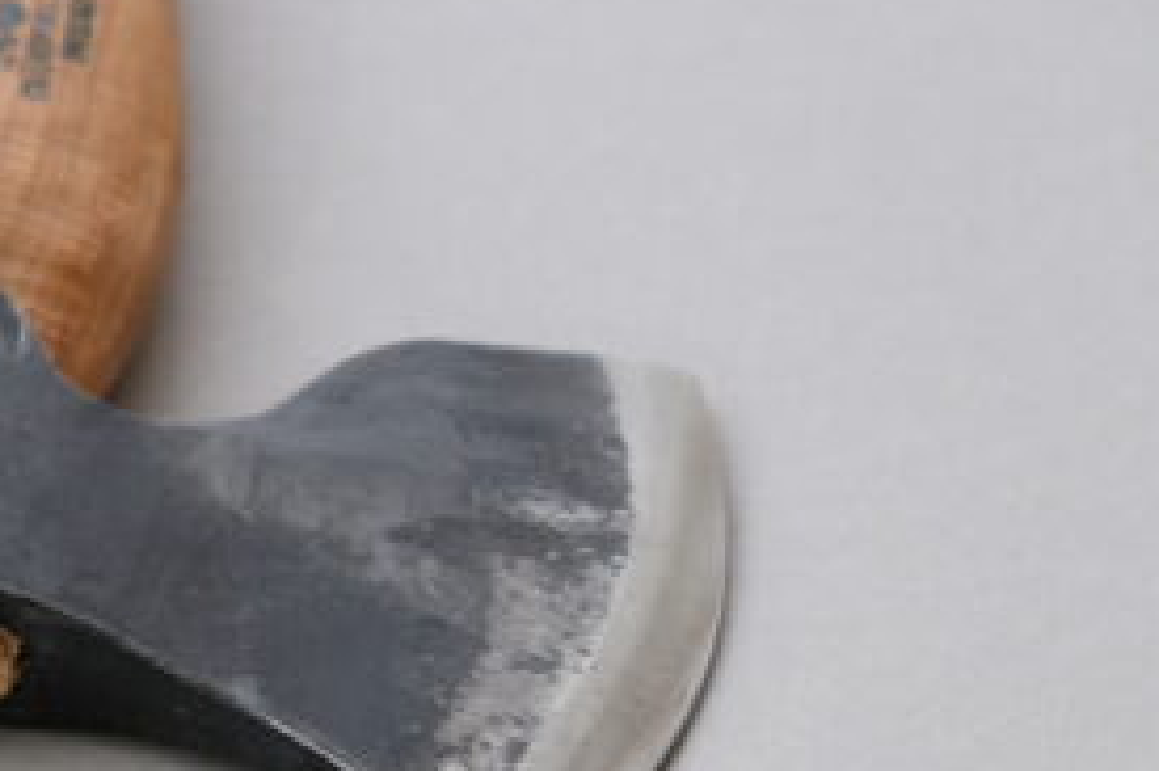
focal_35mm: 181
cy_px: 611
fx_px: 5823
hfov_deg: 11.2
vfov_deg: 7.6
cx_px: -21
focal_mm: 55
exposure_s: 1/60
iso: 640
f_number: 4
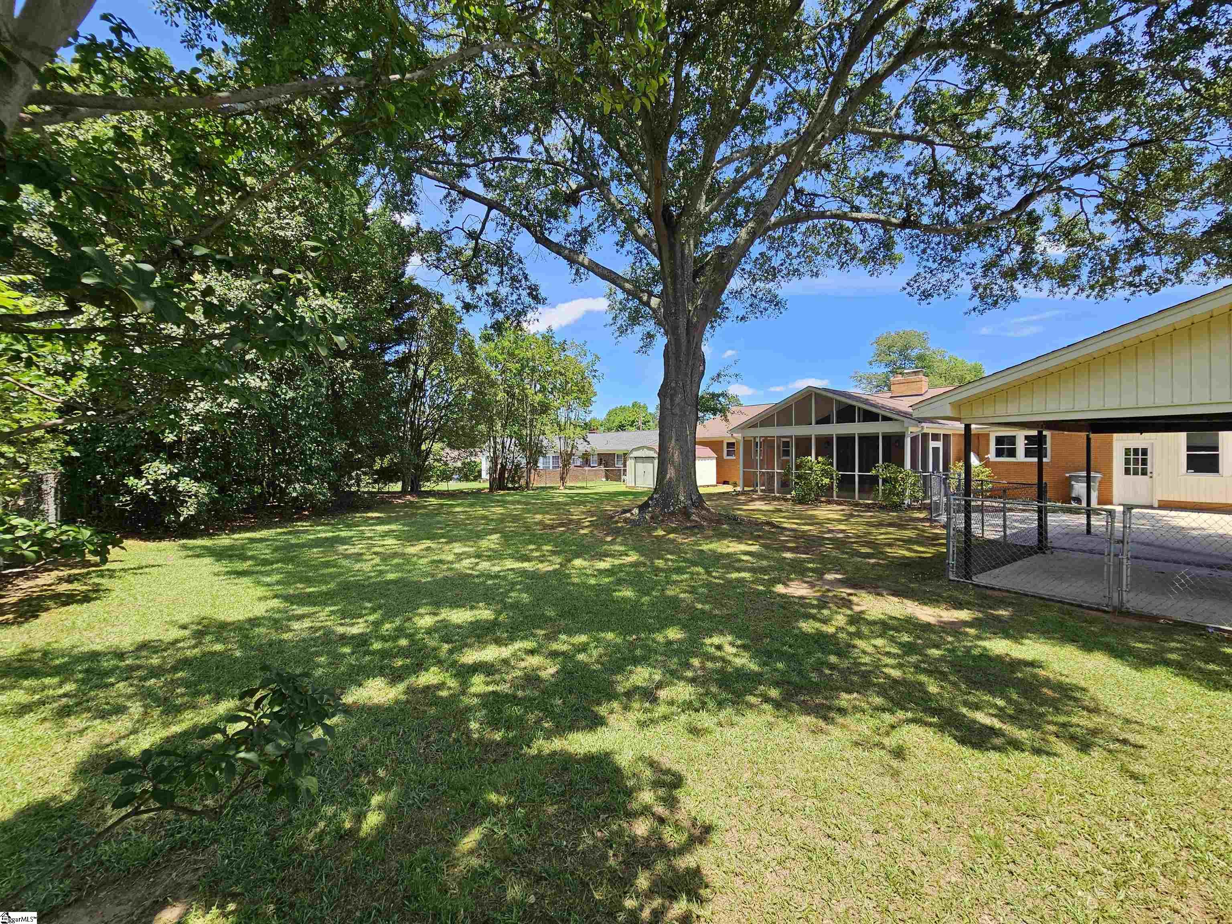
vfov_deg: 89.9
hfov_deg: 106.2
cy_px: 462
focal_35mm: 13
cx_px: 616
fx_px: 463
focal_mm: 2.2
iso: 50
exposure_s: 1/781
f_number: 2.2
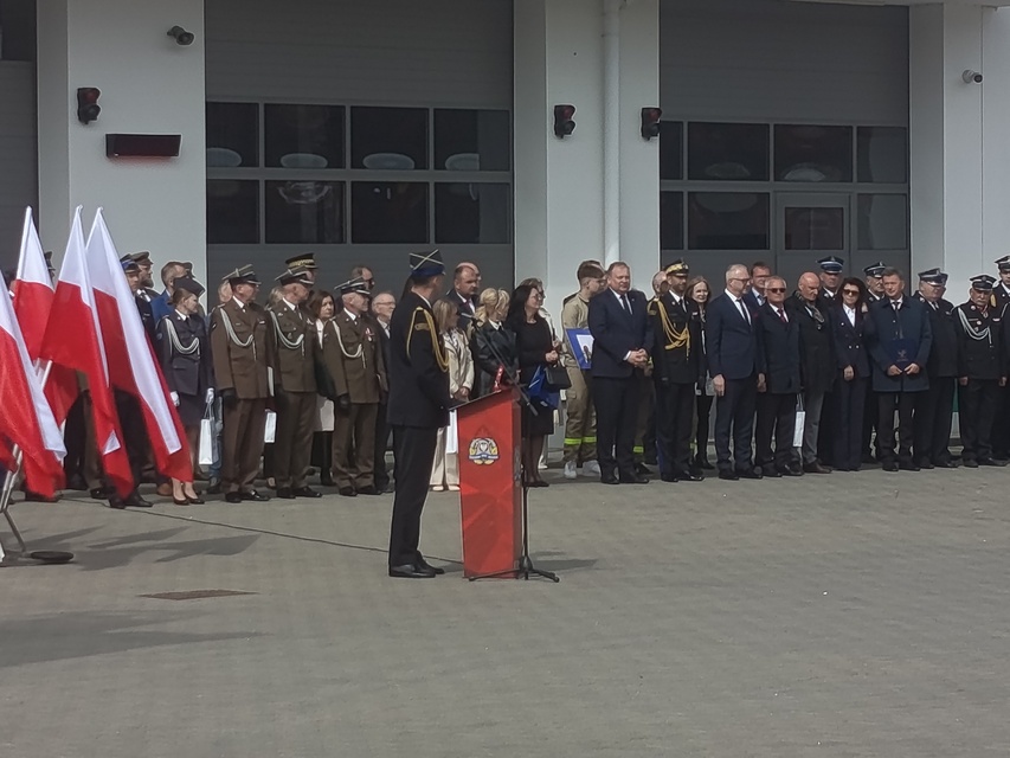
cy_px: 379
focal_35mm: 136
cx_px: 505
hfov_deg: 14.5
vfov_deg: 10.9
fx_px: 3969
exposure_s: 1/836
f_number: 1.7
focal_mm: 5.27
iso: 51
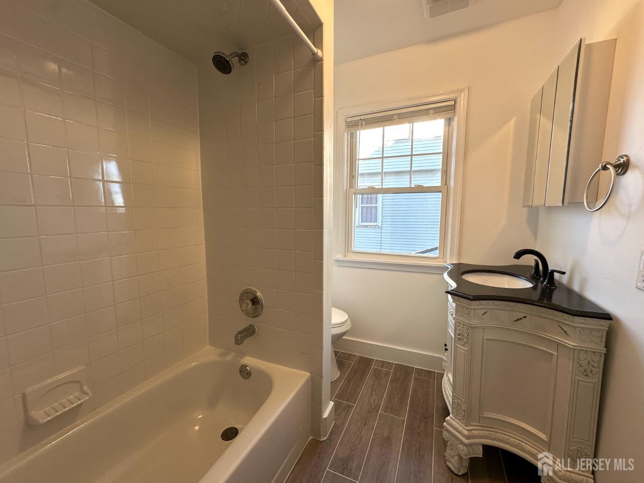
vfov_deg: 85.6
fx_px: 260
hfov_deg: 102.1
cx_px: 322
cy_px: 242
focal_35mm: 14
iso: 80
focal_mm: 2.22
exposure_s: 1/120
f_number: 2.2
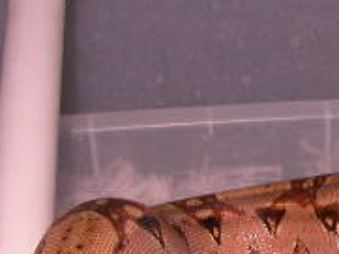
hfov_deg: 12.0
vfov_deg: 9.3
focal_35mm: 159
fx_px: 1558
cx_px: 455
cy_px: 202
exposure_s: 1/60
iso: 100
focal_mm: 9.5
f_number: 2.8
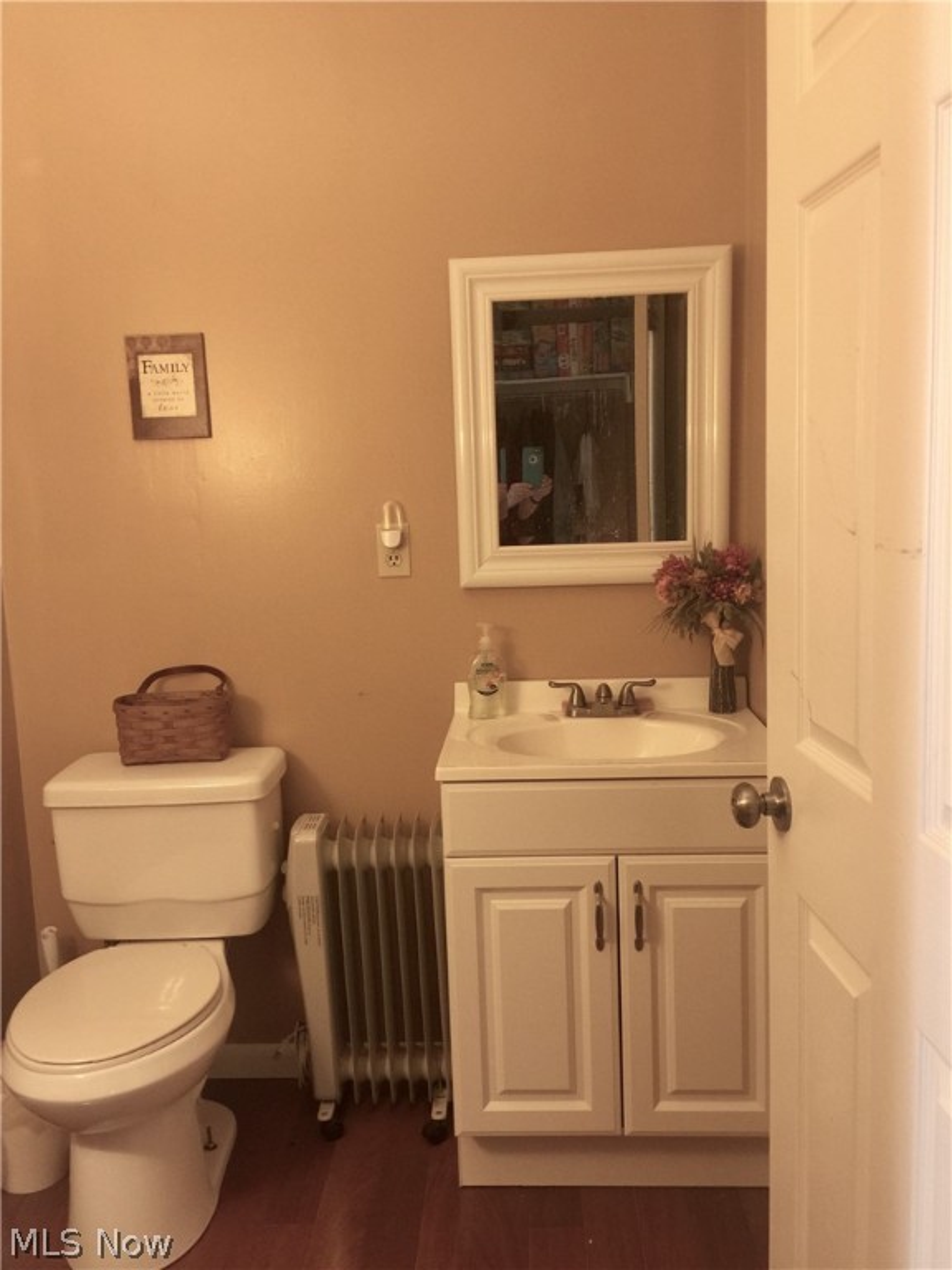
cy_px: 635
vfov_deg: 61.7
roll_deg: +1.8
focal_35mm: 29
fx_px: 1063
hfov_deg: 48.2
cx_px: 476
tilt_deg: -6.9
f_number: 2.2
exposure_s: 1/4
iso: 64
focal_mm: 4.15
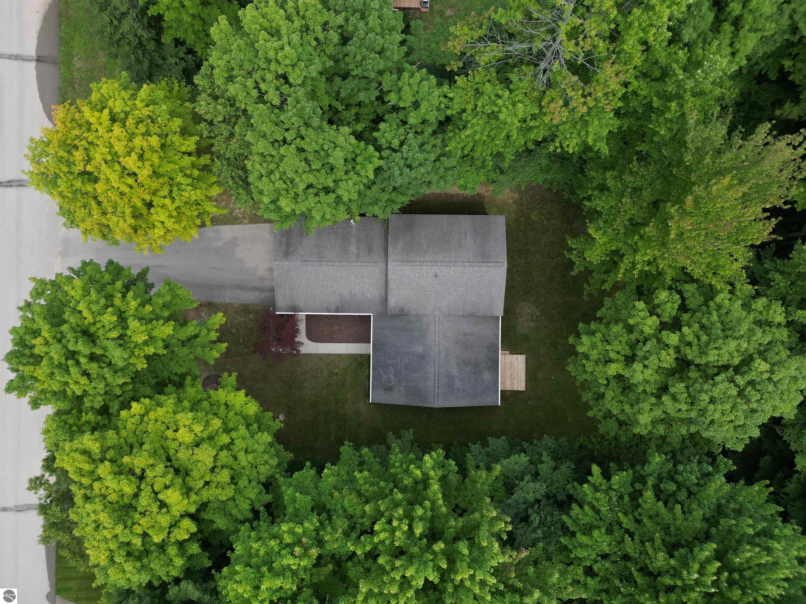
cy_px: 302
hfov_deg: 71.6
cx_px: 403
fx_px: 559
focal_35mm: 24
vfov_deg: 56.8
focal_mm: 6.72
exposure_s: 1/60
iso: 110
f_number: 1.7
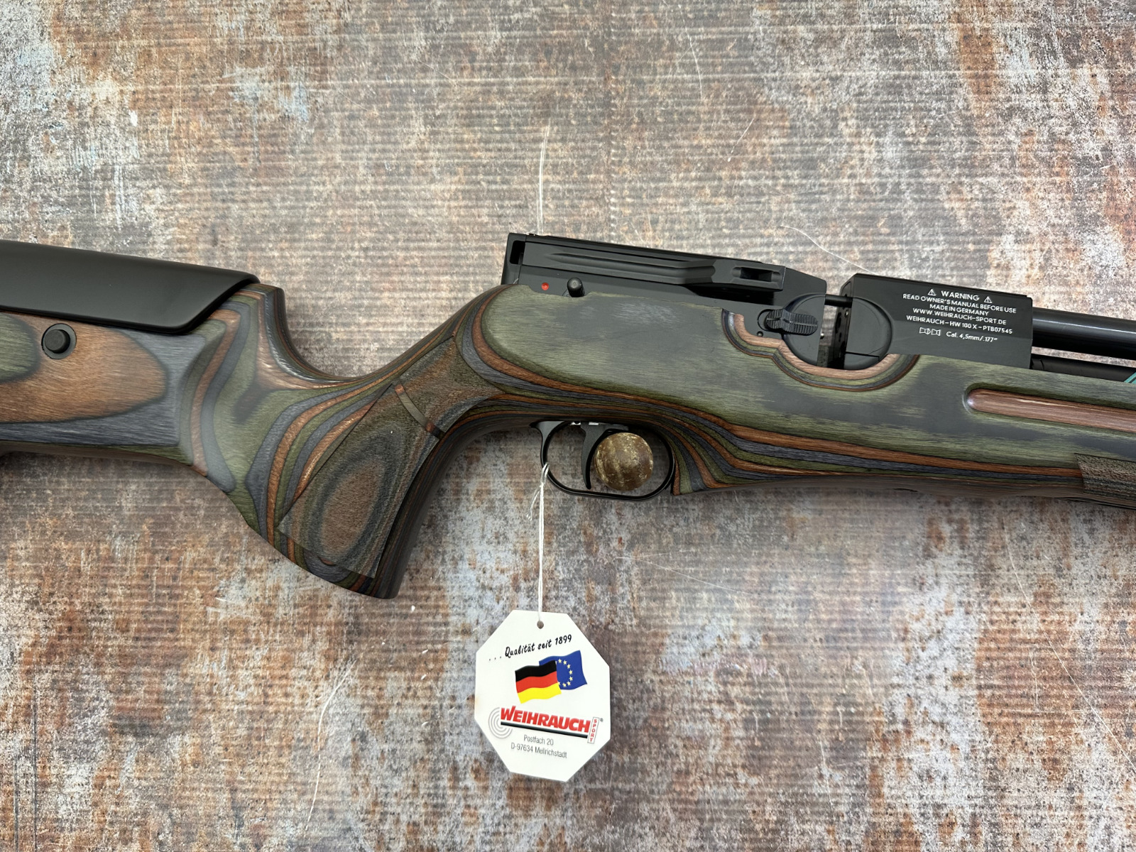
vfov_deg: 56.8
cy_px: 426
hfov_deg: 71.6
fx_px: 788
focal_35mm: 24
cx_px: 568
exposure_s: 1/50
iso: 160
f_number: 1.8
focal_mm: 6.9
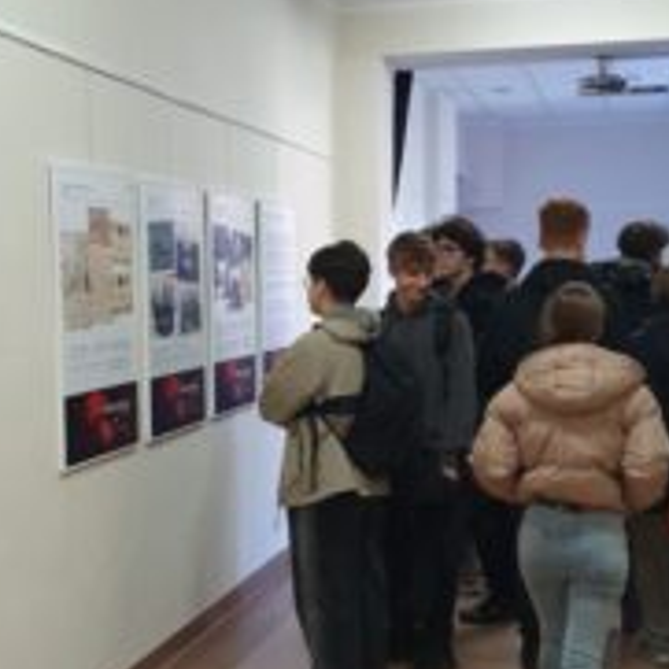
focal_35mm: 61
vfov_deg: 28.1
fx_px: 1334
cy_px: 392
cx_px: 251
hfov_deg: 28.1
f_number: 1.5
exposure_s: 1/50
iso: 250
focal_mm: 4.32
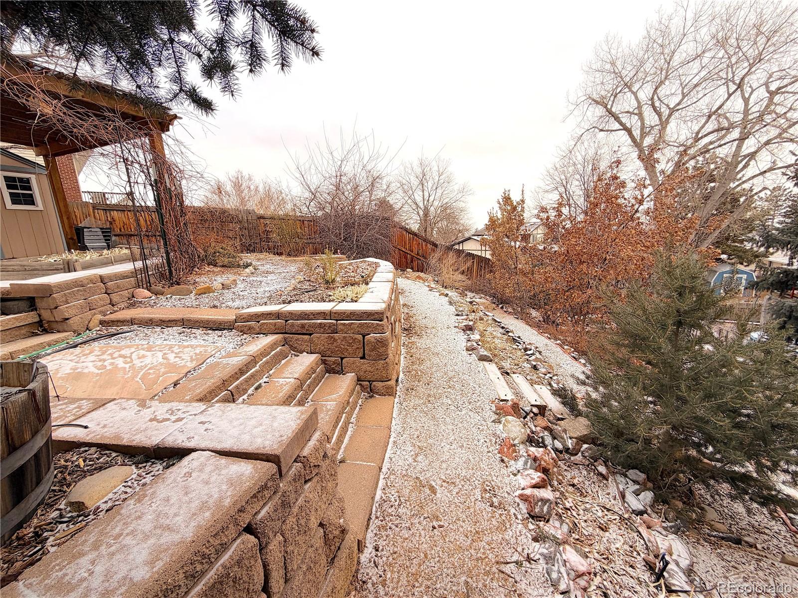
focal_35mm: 14
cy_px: 299
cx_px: 399
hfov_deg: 102.1
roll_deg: +2.7
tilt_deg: -11.4
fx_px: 323
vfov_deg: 85.7
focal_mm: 2.22
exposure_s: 1/258
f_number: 2.2
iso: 50
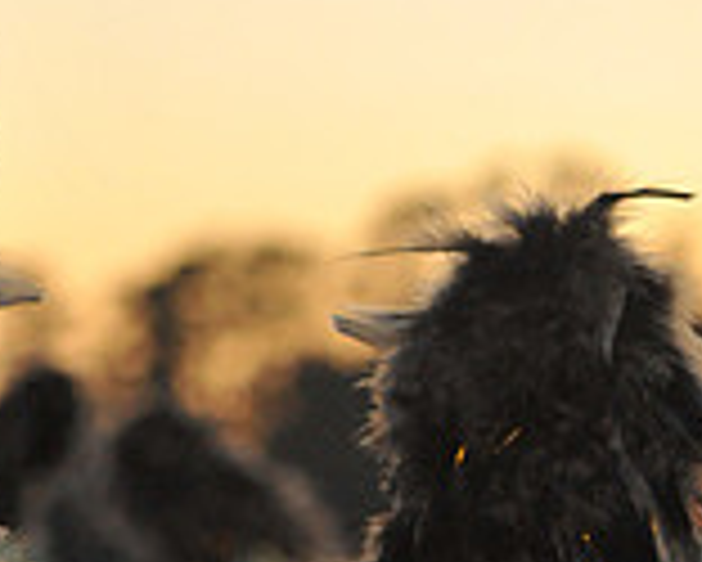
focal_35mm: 300
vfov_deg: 5.0
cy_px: 1254
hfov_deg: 6.4
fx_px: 6237
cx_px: -140
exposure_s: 1/125
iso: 5000
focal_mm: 86
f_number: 5.6
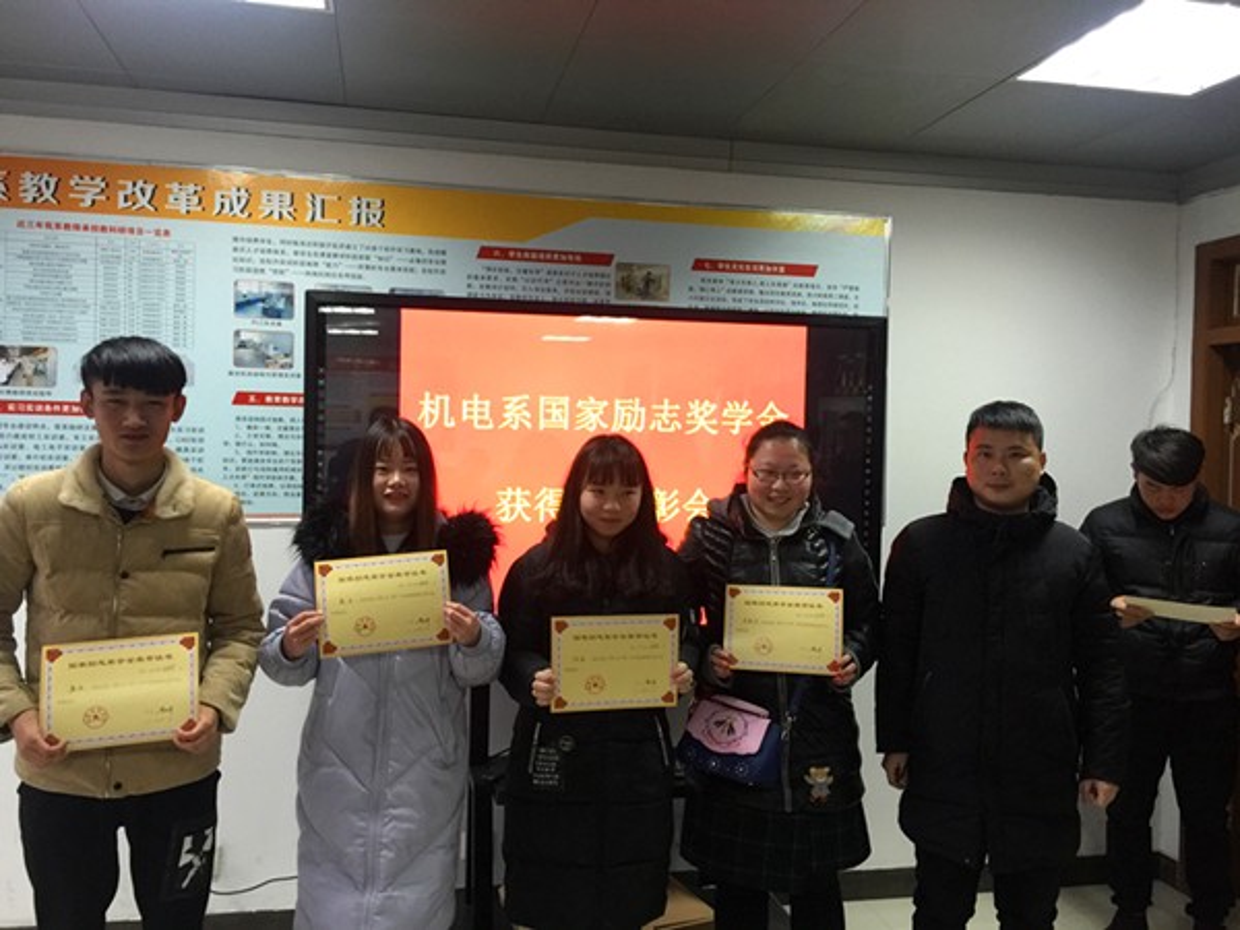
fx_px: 1039
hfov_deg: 61.7
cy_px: 465
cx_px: 620
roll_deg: -2.6
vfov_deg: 48.2
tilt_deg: -1.2
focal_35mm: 29
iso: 100
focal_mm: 4.15
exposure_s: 1/17
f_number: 2.2
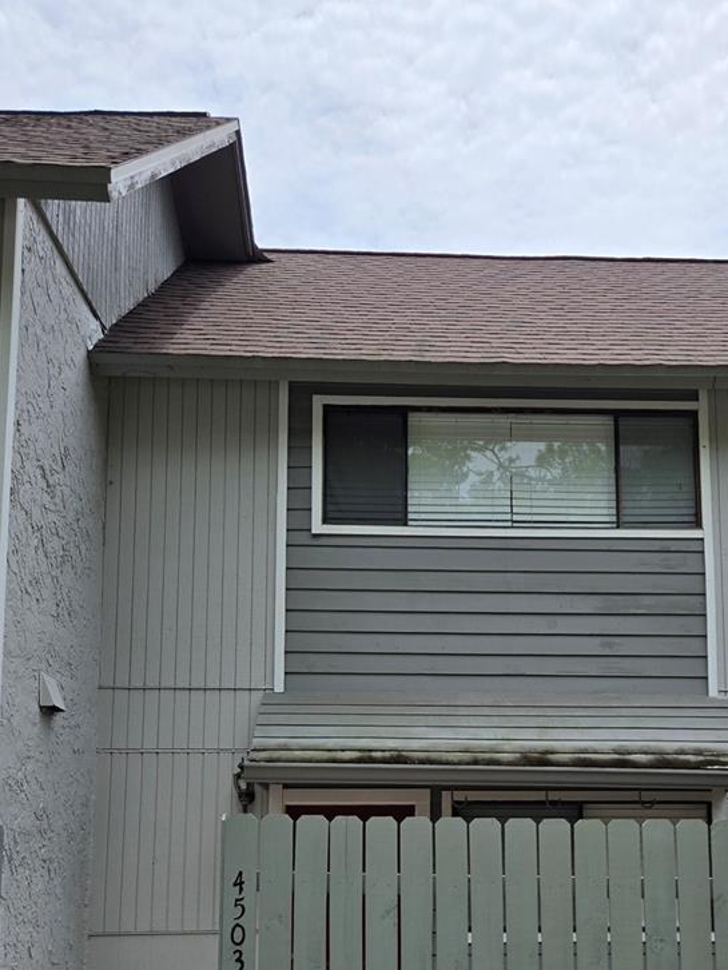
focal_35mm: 38
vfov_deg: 47.0
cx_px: 462
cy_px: 736
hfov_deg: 37.5
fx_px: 1065
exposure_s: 1/2921
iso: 32
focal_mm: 5.4
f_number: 1.8
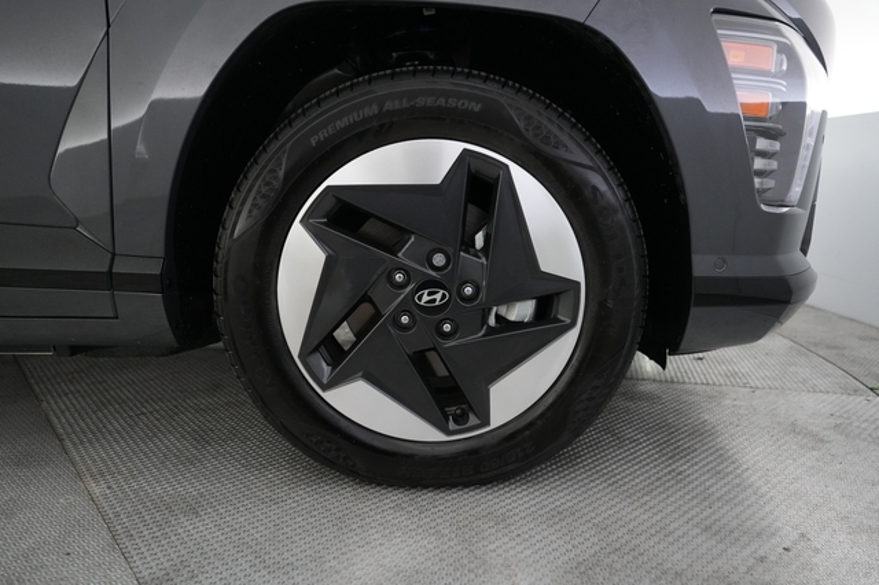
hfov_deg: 73.8
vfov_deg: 53.1
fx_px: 586
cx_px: 440
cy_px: 292
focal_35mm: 24
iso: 4000
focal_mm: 24
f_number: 2.8
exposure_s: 1/160
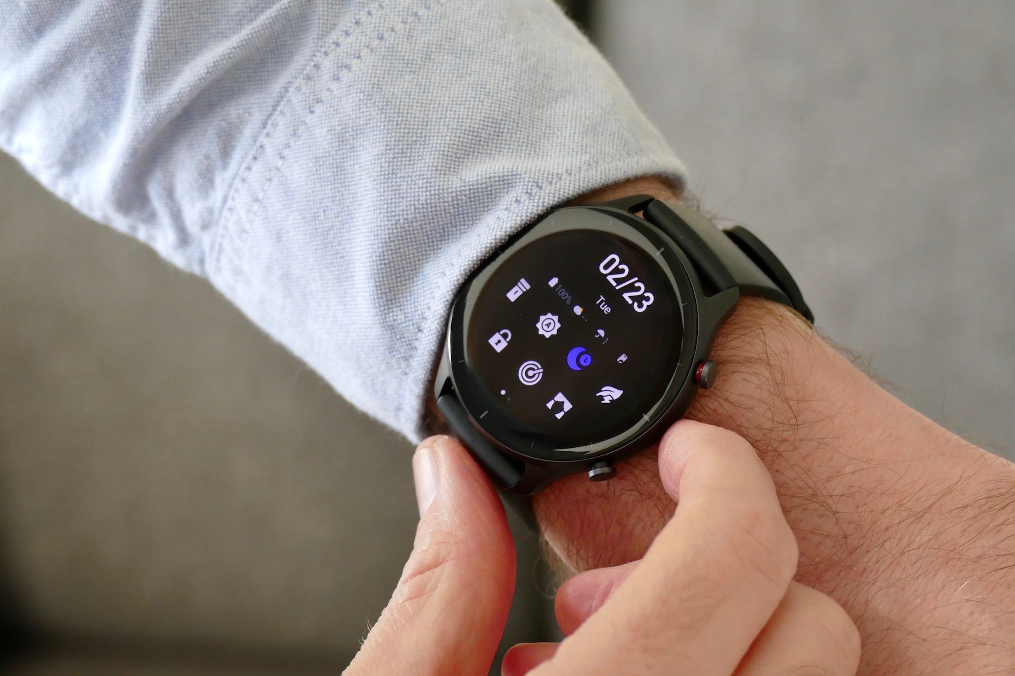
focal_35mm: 118
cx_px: 508
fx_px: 3326
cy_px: 338
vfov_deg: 11.6
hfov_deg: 17.3
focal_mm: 43.05
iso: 800
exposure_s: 1/80
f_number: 3.9
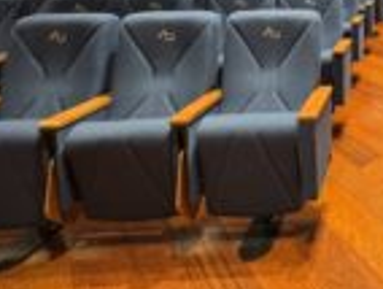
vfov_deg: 35.3
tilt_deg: -3.9
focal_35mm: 34
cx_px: 413
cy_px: -35
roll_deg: +1.3
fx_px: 377
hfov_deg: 43.1
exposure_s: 1/50
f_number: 2.2
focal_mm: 2.22
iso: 200
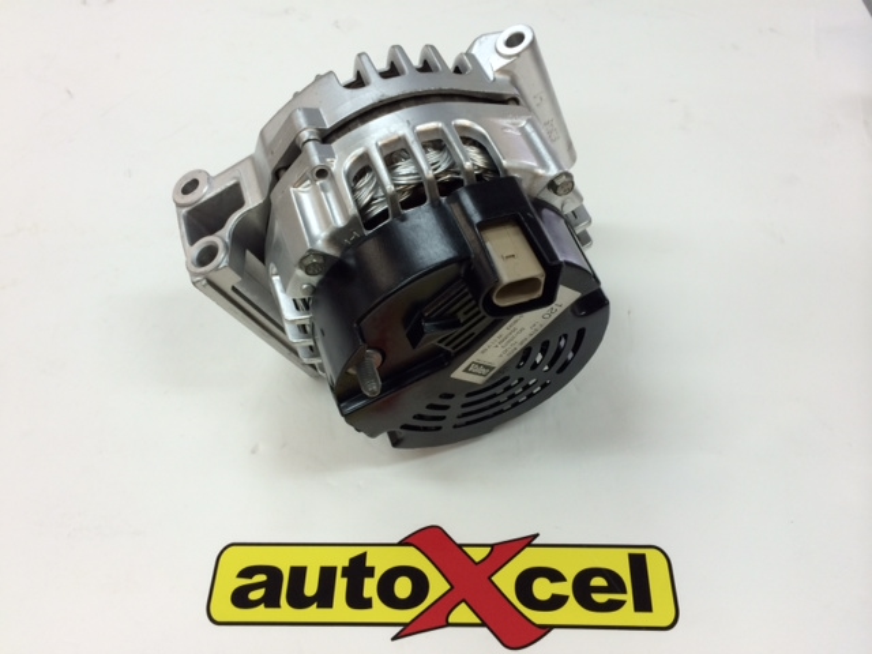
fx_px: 756
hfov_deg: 60.0
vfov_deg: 46.8
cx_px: 436
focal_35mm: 30
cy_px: 327
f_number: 2.2
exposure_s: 1/33
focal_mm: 4.12
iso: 40
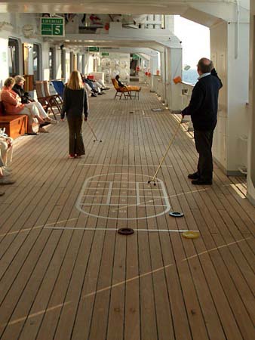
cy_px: 170
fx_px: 481
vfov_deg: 38.9
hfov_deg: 29.7
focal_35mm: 49
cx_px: 128
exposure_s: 1/500
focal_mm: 8.2
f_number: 3.1
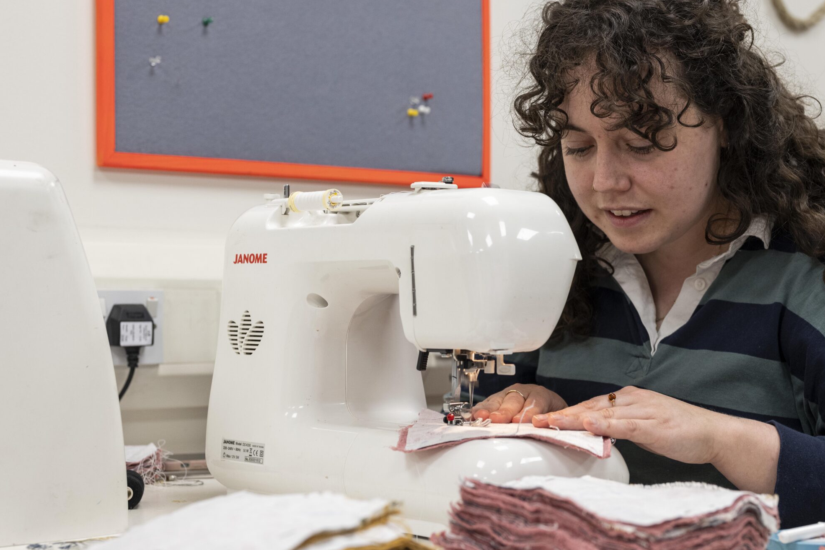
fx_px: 1490
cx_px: 509
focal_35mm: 65
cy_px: 286
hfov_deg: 30.8
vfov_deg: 20.9
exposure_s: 1/125
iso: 800
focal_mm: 50
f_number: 4.5
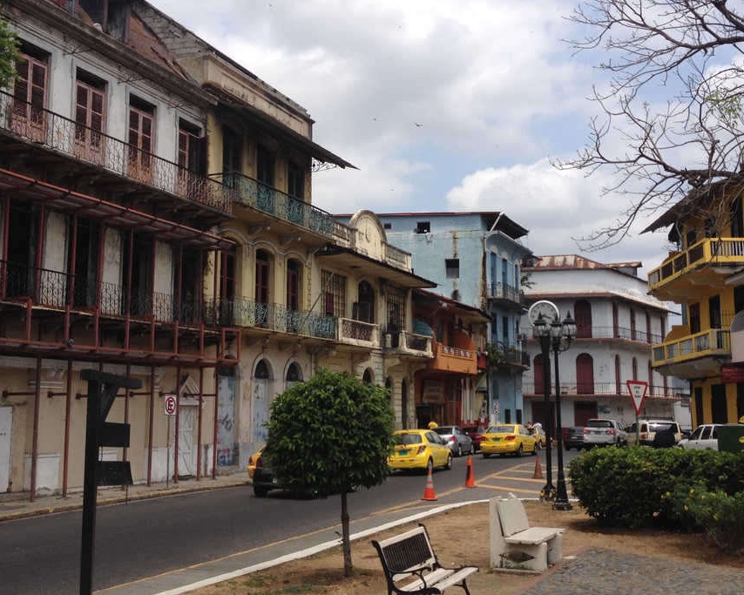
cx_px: 382
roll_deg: +0.5
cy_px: 270
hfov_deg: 38.8
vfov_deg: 31.4
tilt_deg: +5.0
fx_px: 1057
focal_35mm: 48
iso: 50
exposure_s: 1/2304
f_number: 2.4
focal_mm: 4.28
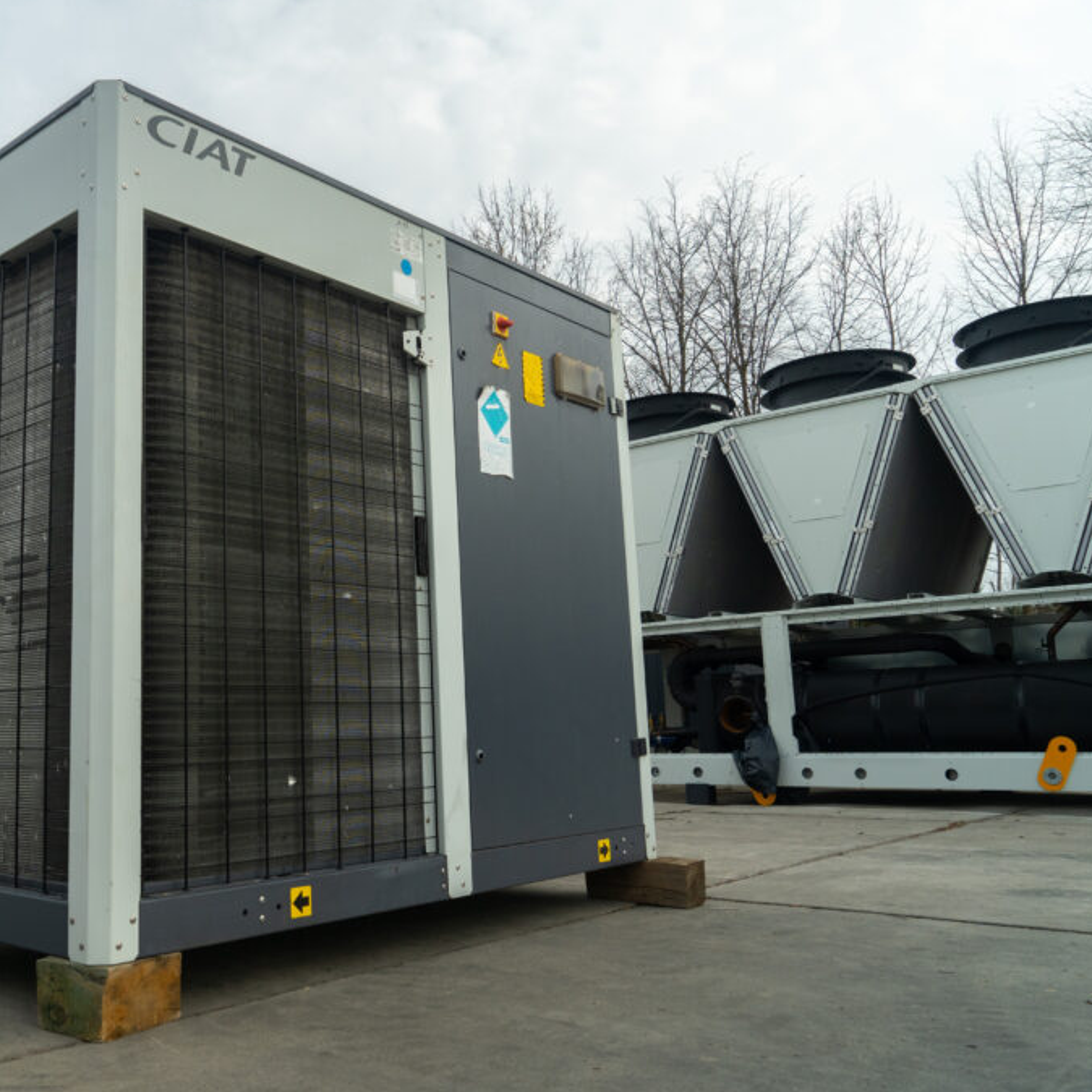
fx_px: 1106
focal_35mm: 31
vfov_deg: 52.5
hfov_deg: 50.5
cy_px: 547
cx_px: 284
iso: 640
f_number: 8
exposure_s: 1/160
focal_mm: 24
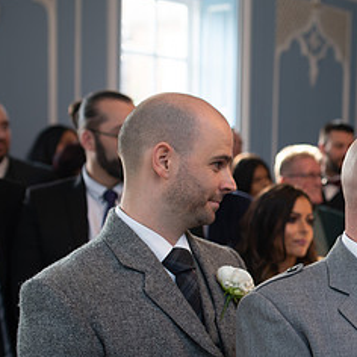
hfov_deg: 22.3
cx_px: 396
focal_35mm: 73
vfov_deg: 23.5
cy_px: 251
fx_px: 852
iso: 320
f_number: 2.8
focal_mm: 35
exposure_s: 1/100
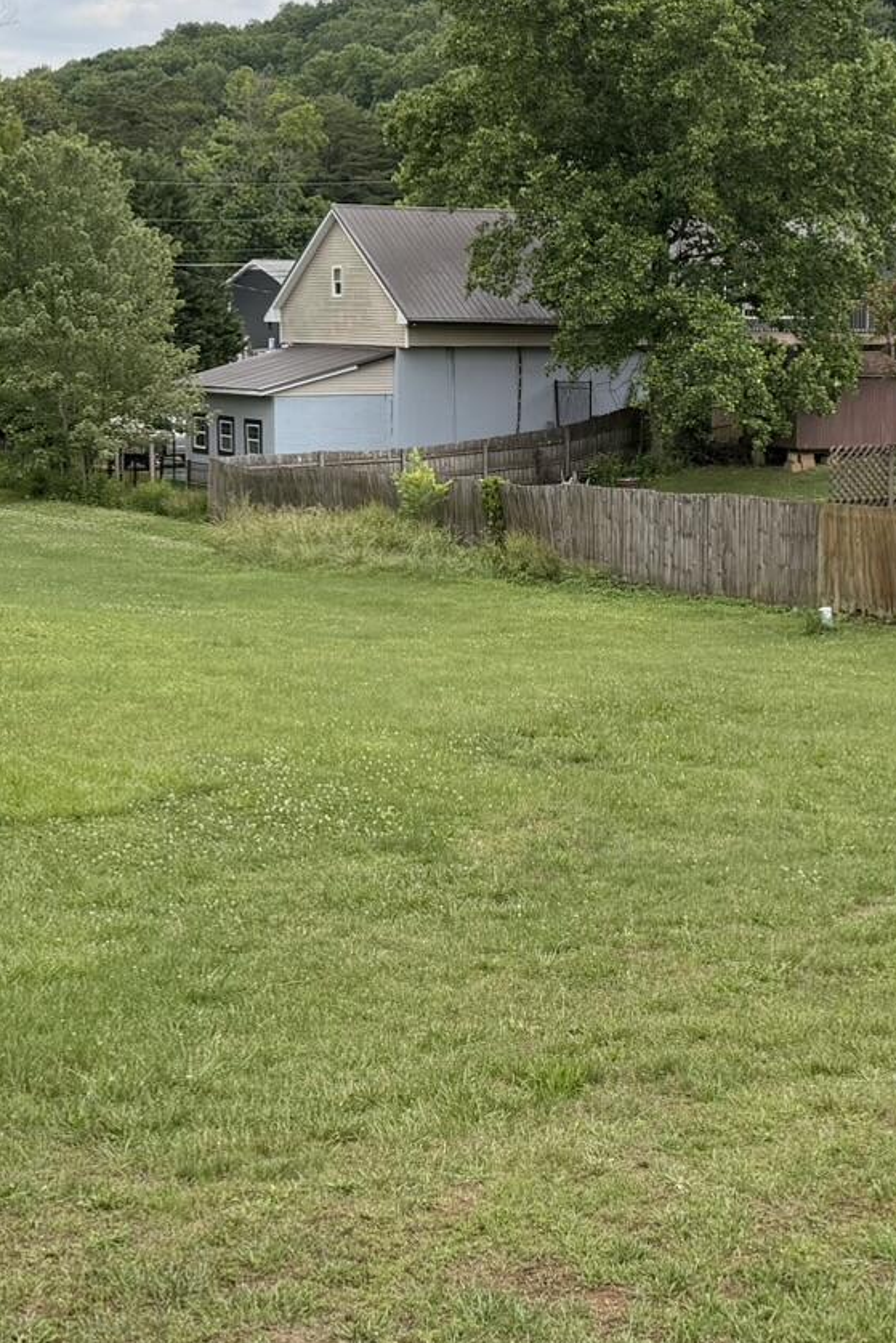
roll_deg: +0.5
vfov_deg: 32.6
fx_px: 2276
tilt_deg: -1.4
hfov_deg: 22.2
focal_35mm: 61
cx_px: 559
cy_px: 428
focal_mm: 6.76
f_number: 1.78
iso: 100
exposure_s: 1/3584
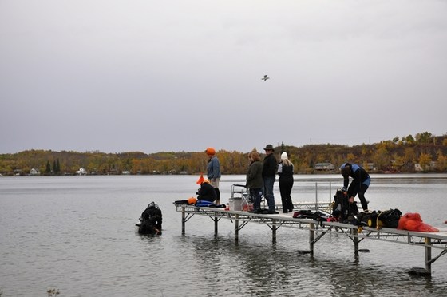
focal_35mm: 78
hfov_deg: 26.0
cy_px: 148
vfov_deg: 17.5
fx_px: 967
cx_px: 224
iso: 200
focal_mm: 52
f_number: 8
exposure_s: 1/250
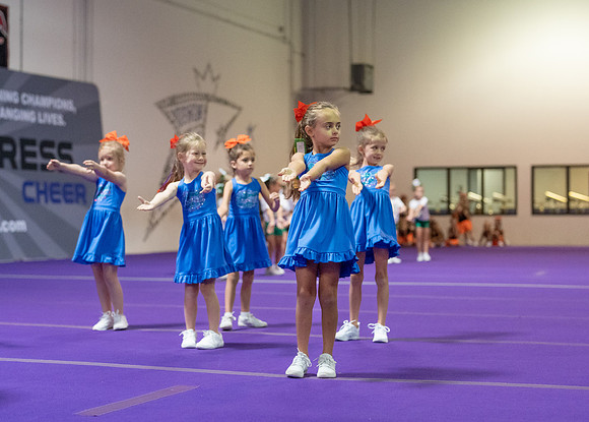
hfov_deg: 25.2
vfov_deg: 18.2
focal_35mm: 79
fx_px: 1319
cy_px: 206
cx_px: 293
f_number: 1.8
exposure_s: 1/1000
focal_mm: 50
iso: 4000
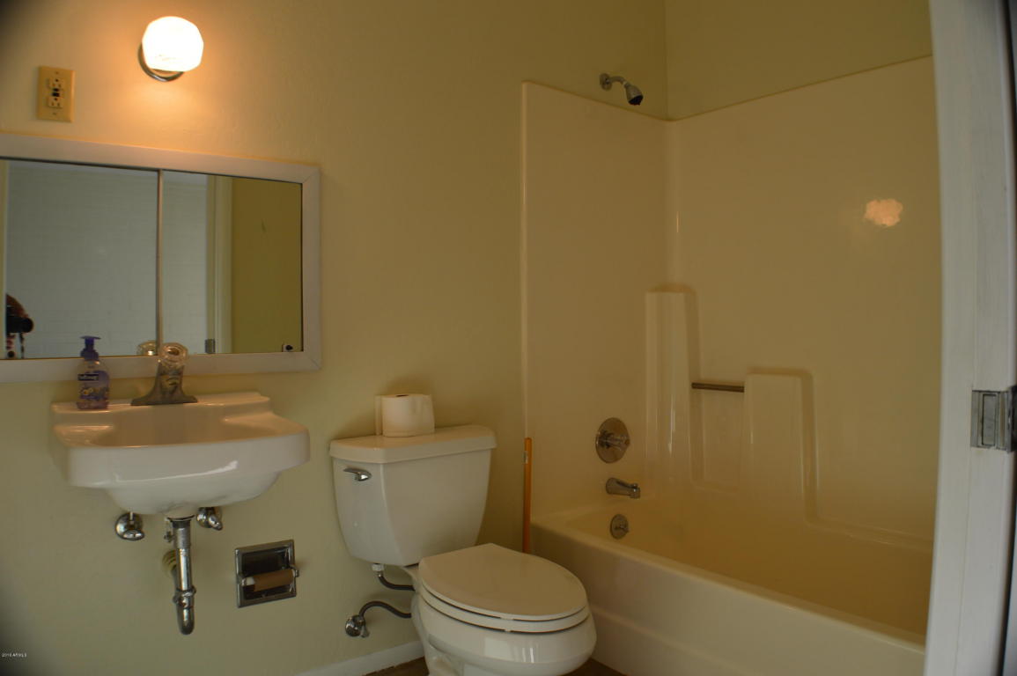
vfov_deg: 43.5
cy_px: 338
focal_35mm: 30
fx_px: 847
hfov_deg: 62.0
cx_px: 508
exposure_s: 1/60
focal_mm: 20
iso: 125
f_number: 5.6
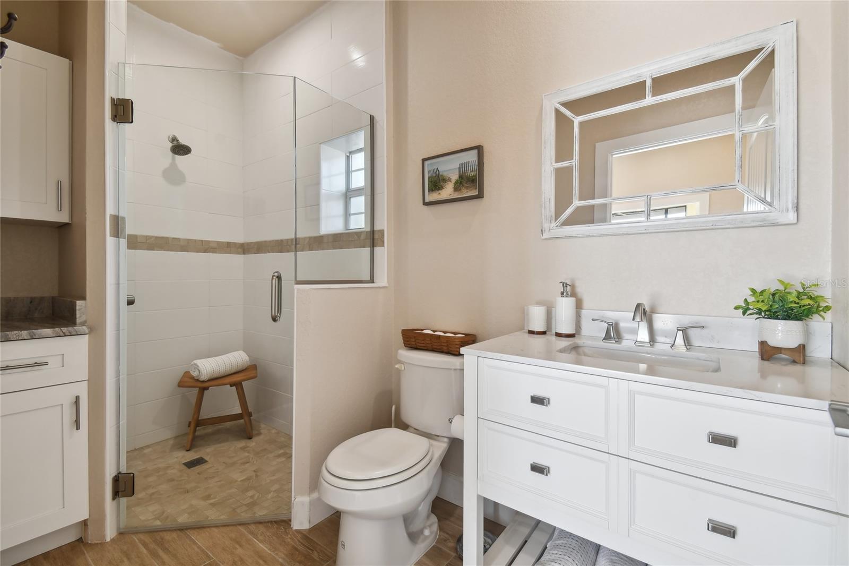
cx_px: 424
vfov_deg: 77.3
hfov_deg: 100.4
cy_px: 283
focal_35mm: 15
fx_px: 354
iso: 100
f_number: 7.1
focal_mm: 10
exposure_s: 1/6
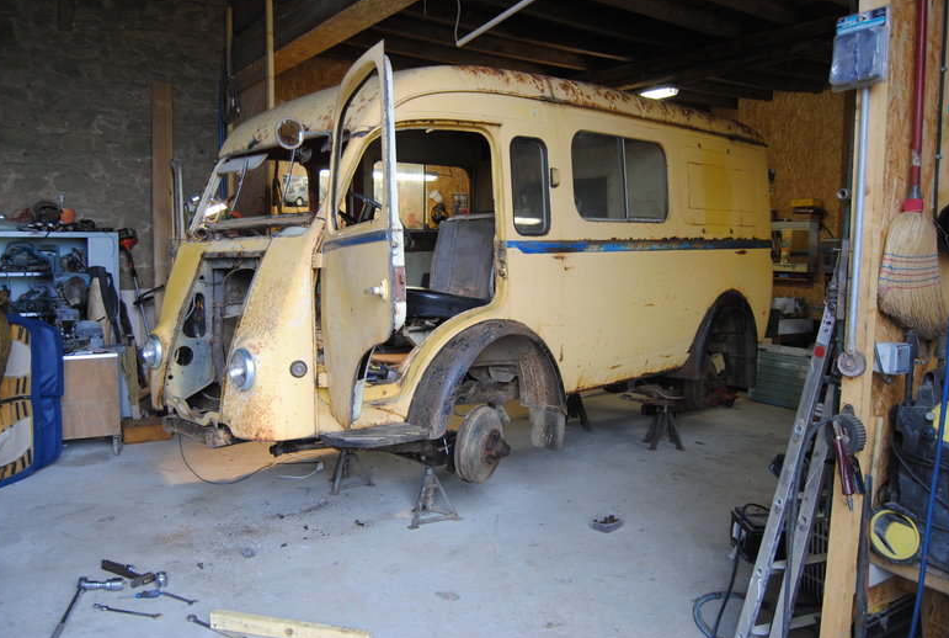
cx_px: 459
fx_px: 740
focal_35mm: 28
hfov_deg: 65.3
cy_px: 312
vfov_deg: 46.6
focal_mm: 18
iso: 200
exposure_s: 1/60
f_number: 4
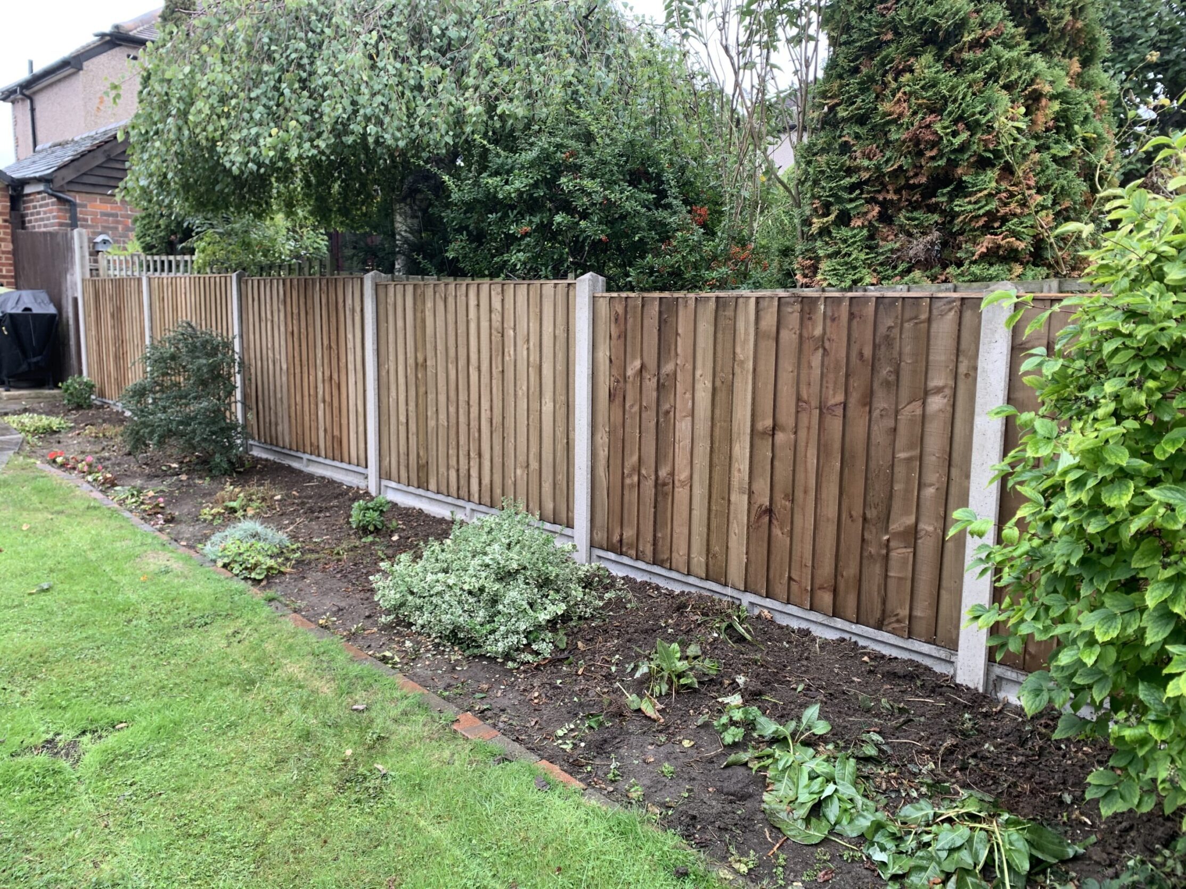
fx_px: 891
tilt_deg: -10.2
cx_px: 593
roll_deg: +0.1
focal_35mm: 26
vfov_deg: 53.1
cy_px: 444
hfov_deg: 67.3
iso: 25
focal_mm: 4.25
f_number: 1.8
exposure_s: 1/124
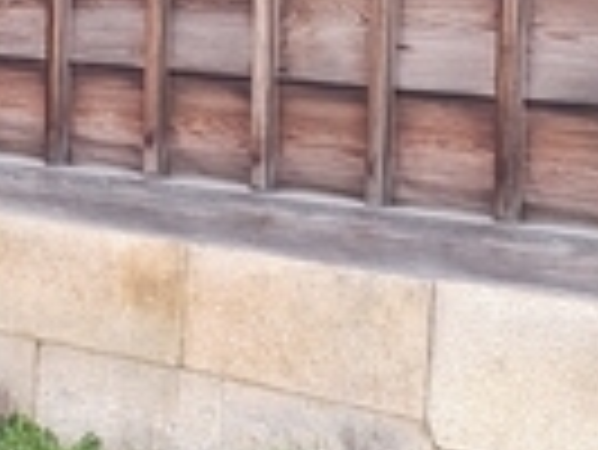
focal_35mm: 120
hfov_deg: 15.9
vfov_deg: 12.1
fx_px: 2075
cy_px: -104
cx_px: -58
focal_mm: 3.45
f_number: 1.94
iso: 39
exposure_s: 1/100
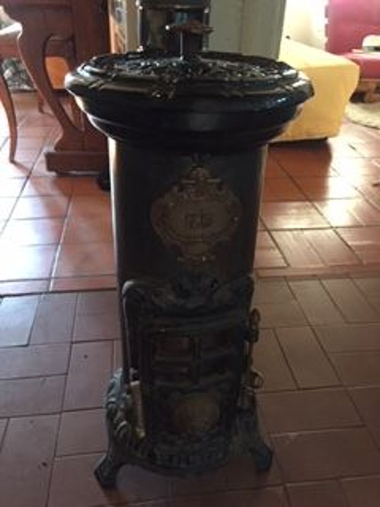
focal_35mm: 29
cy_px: 254
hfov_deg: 48.2
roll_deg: -3.6
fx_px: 424
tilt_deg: -31.2
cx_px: 190
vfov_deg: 61.7
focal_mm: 4.15
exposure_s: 1/17
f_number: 2.2
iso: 320
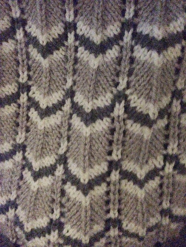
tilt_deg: -67.7
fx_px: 236
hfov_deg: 42.9
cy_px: 124
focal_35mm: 33
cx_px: 93
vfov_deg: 55.4
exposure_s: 1/15
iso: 3200
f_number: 2.4
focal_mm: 4.12
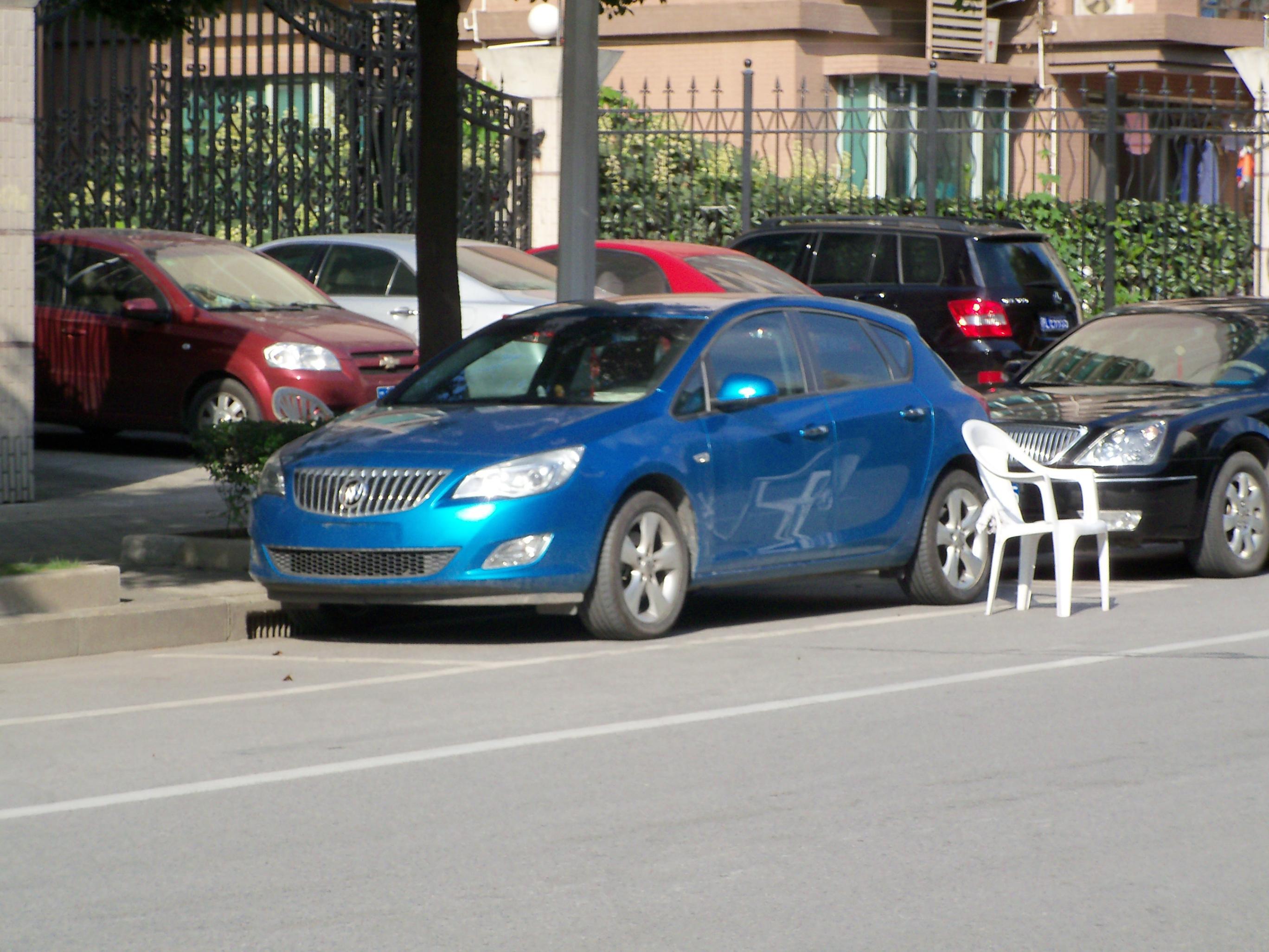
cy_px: 476
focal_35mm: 132
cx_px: 634
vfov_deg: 11.2
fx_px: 4839
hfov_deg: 14.9
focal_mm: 23.5
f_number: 4.2
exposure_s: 1/400
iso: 80
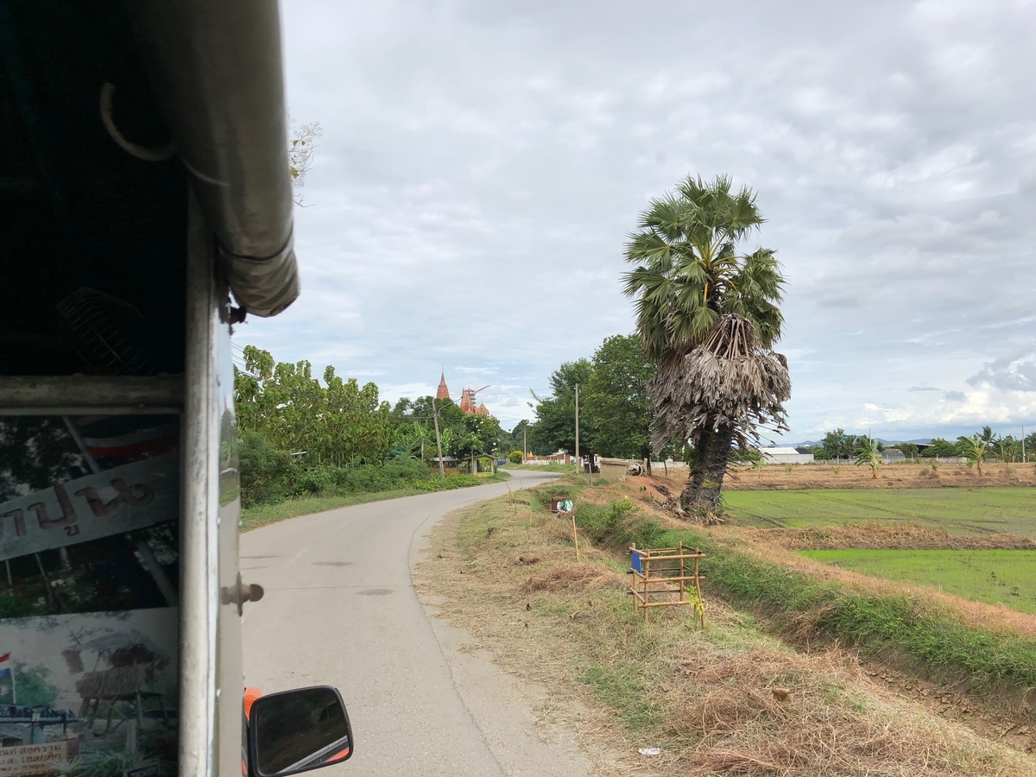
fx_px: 838
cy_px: 388
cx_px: 518
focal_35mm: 28
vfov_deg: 49.7
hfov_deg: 63.4
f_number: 1.8
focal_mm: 4
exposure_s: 1/2825
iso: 25
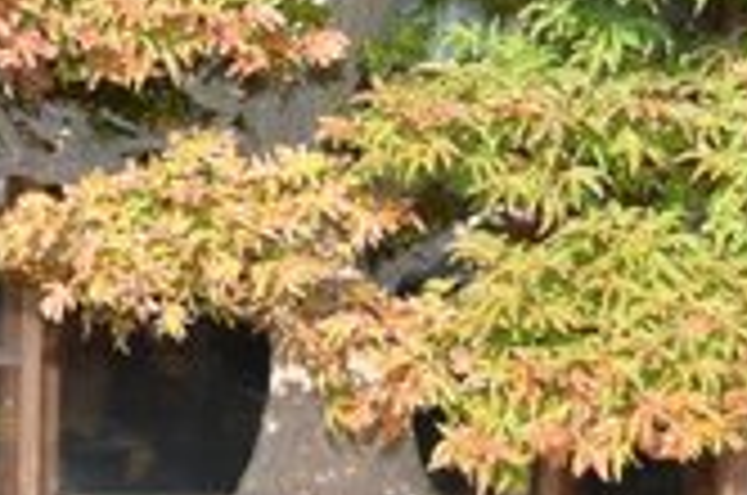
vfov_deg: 8.7
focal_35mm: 157
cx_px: 292
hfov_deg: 13.1
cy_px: 2
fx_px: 3247
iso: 100
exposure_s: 1/250
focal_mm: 29
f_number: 5
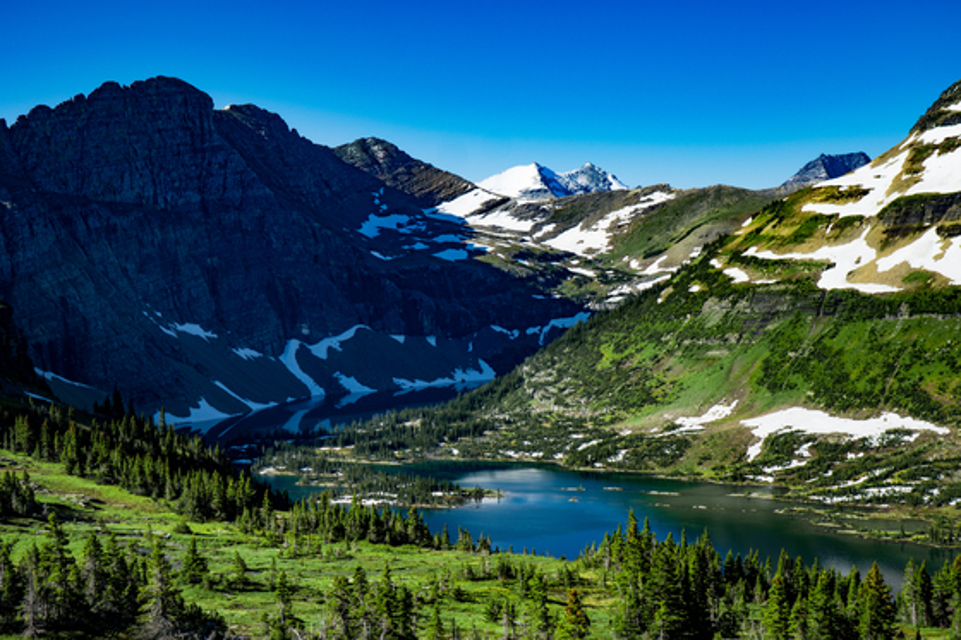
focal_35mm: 46
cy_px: 320
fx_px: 1241
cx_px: 480
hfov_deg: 42.3
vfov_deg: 28.9
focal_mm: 31
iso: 100
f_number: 5
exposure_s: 1/400
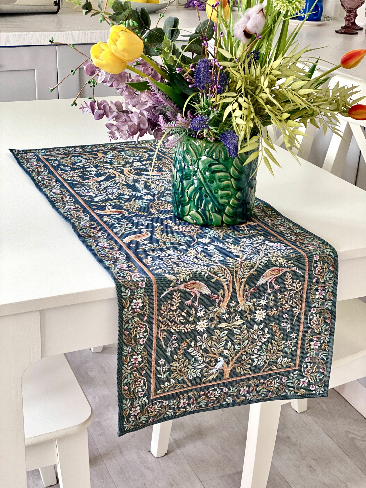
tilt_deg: -22.9
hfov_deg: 28.0
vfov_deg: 36.8
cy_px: 244
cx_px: 183
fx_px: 733
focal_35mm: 52
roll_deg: -2.1
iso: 160
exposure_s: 1/122
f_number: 2
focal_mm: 6
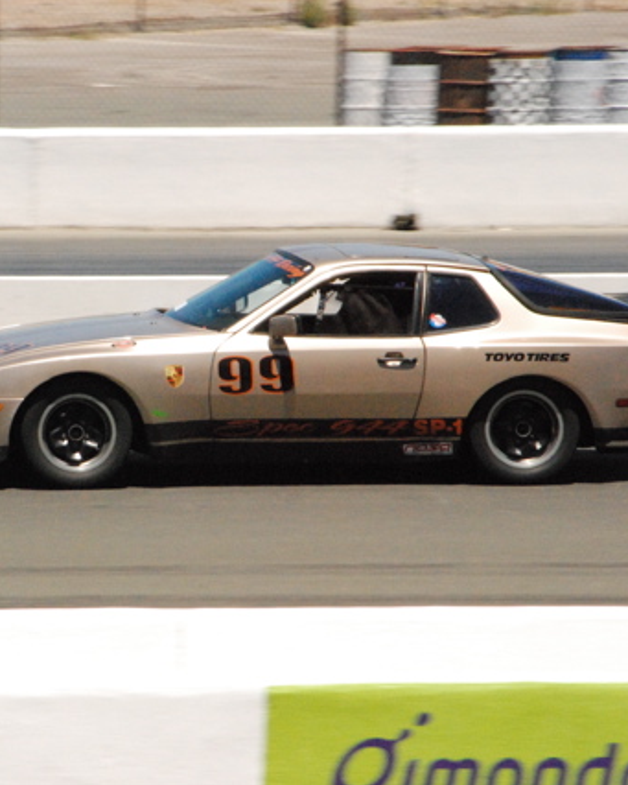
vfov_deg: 4.6
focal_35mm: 423
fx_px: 9824
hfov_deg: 3.7
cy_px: 392
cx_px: 157
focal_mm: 200
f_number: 29
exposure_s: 1/640
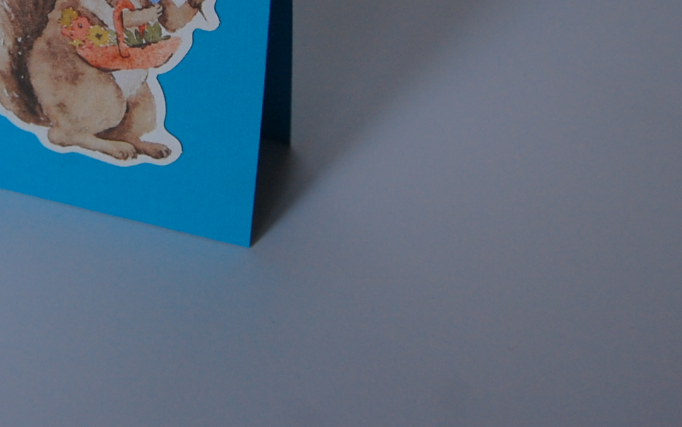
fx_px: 1859
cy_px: -55
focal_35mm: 100
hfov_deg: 20.4
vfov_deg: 12.8
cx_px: 71
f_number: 4.2
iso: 400
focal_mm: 28
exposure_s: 1/60
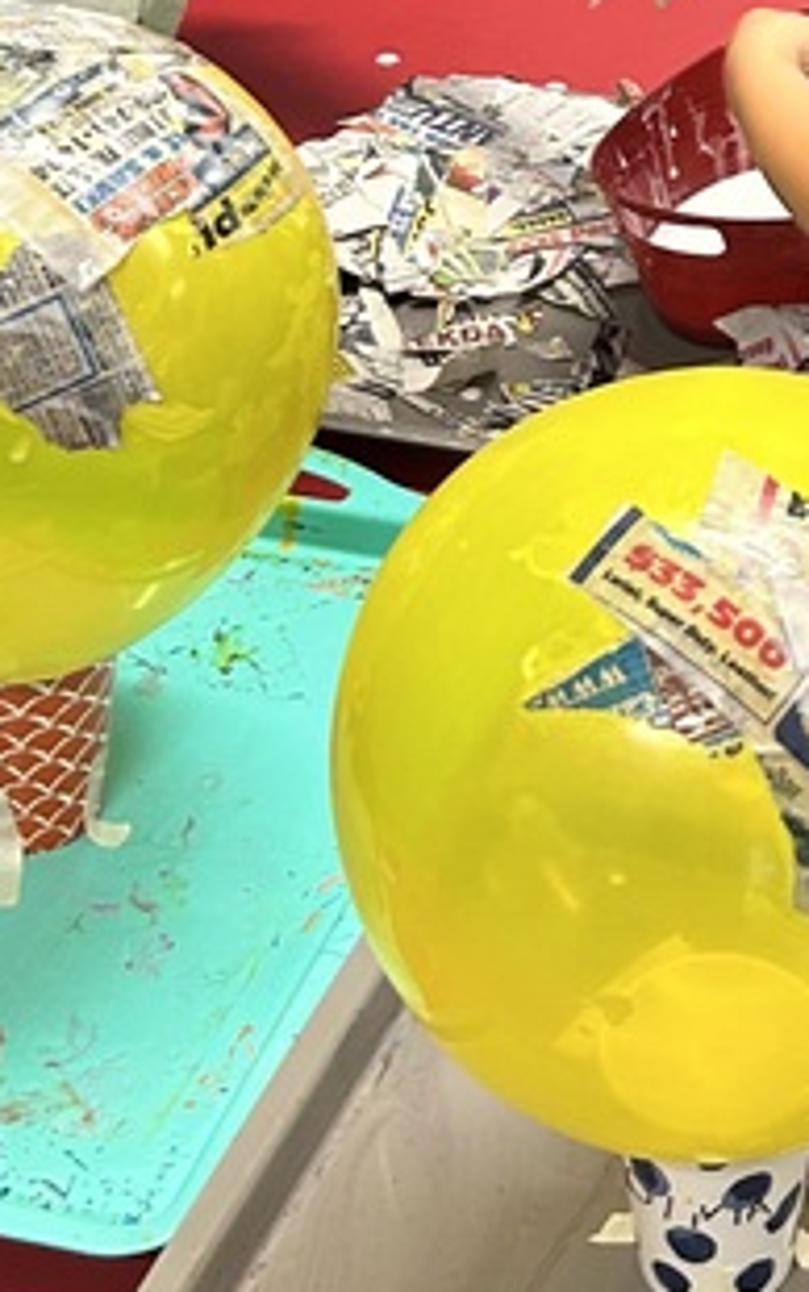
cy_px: -58
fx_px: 3207
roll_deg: -4.0
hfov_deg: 13.8
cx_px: 1038
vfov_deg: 21.8
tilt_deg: -26.8
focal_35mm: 91
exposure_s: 1/60
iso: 125
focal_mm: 5.7
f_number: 1.5
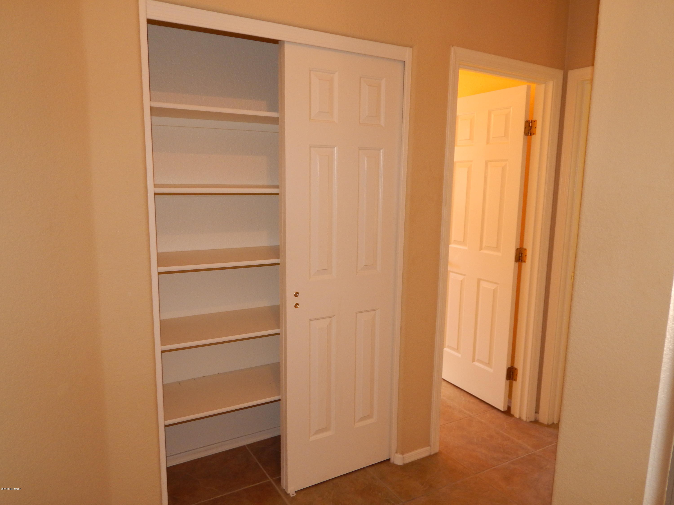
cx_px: 337
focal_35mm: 25
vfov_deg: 54.9
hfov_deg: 69.4
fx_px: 487
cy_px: 252
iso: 200
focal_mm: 4.5
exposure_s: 1/30
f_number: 3.1
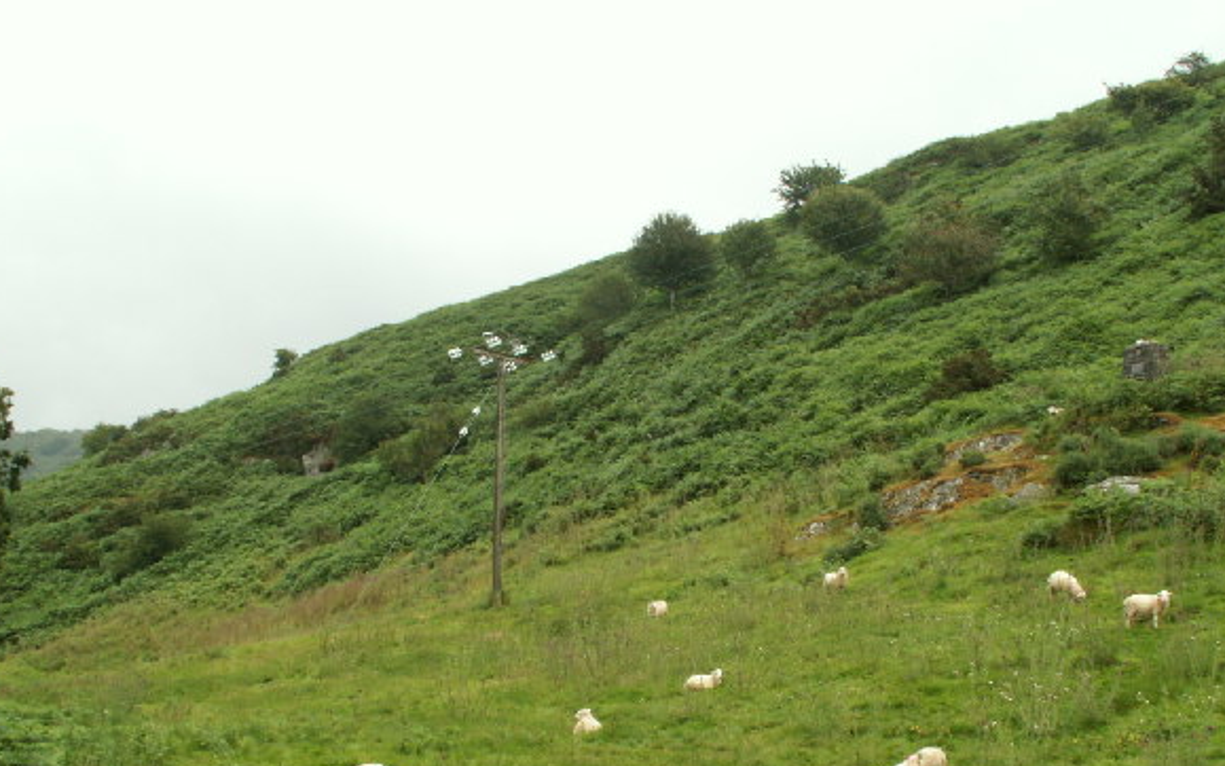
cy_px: 506
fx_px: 1369
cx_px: 650
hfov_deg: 48.2
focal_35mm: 41
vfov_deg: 31.0
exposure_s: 1/50
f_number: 8
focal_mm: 5.86
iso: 50
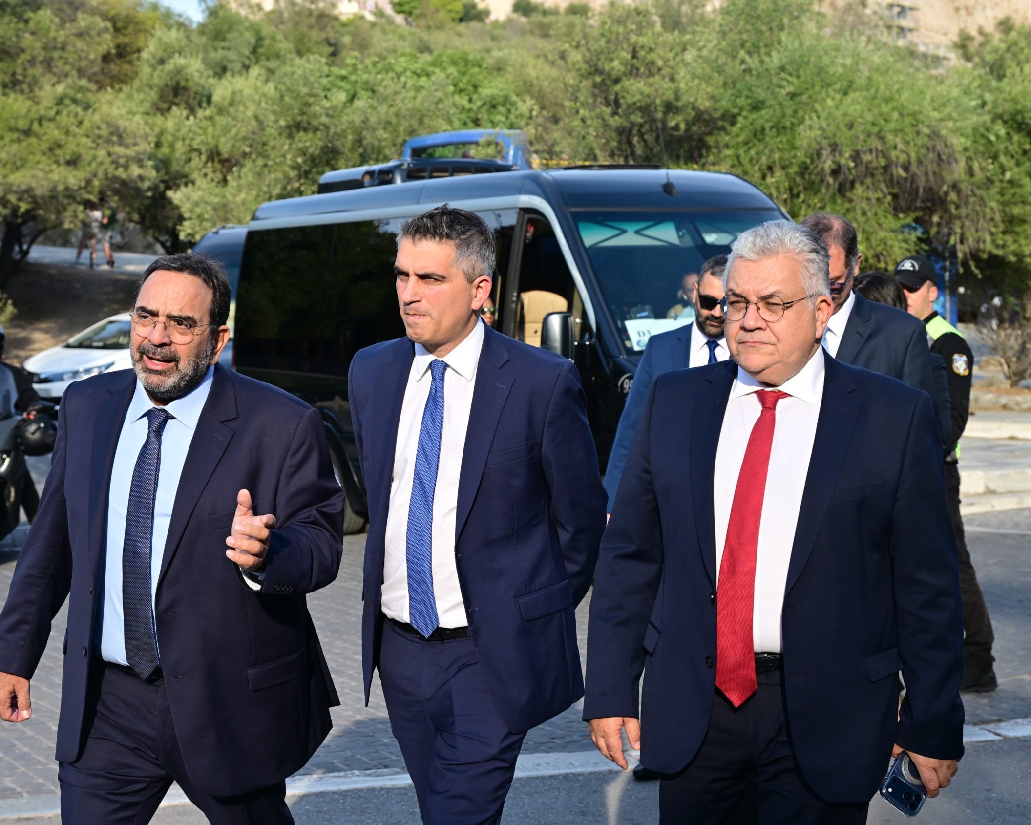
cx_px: 468
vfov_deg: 23.1
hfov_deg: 28.7
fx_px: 2014
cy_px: 411
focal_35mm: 66
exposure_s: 1/500
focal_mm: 58
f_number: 6.3
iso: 320
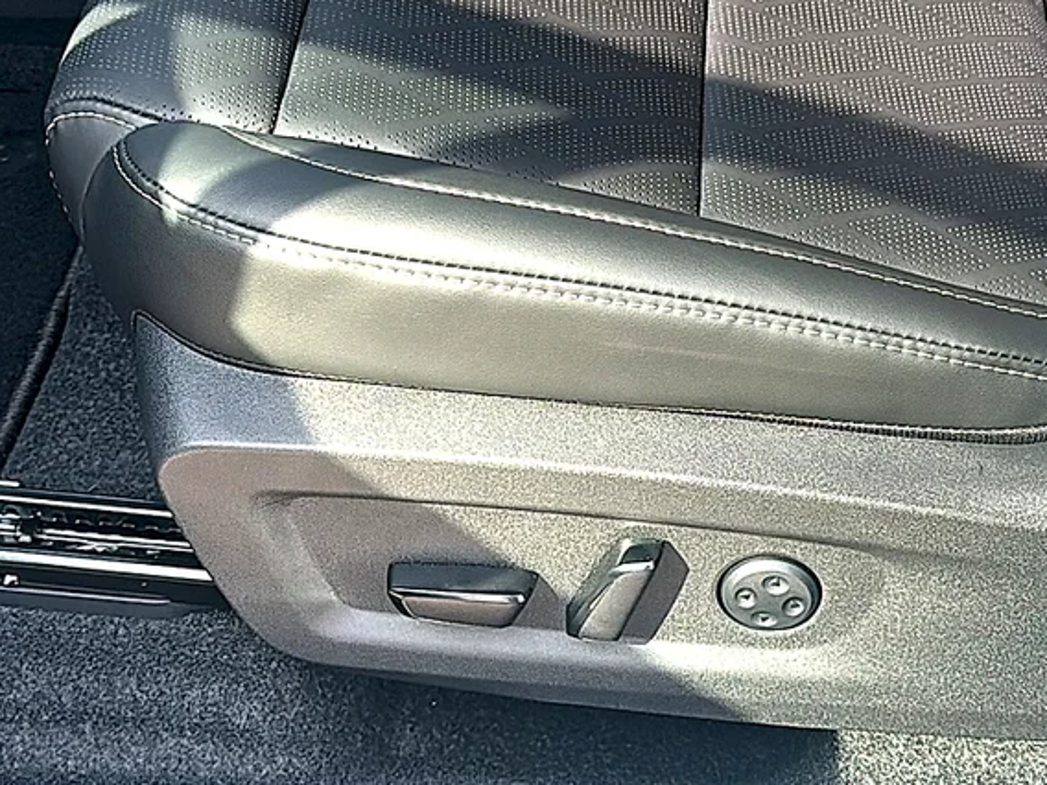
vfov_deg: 27.5
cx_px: 592
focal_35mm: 53
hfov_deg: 36.1
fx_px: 1603
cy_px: 377
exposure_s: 1/584
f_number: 1.78
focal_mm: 6.86
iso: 80
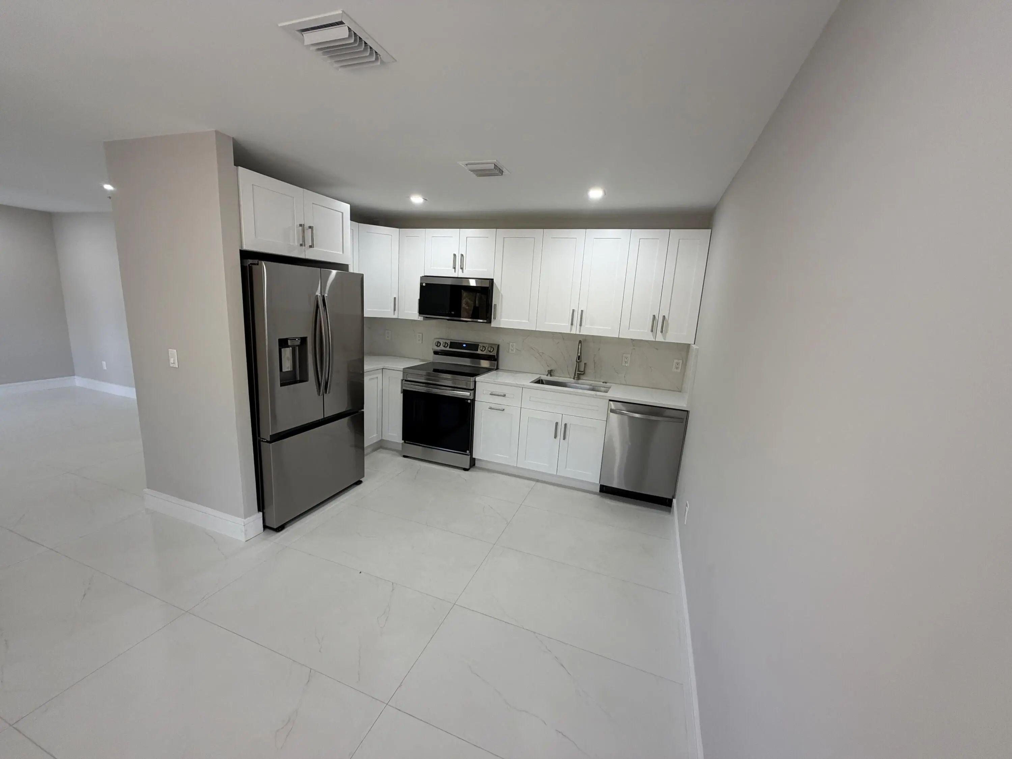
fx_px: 409
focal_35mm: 14
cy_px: 380
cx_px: 506
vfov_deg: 85.7
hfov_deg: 102.1
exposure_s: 1/120
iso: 200
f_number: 2.2
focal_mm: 2.22
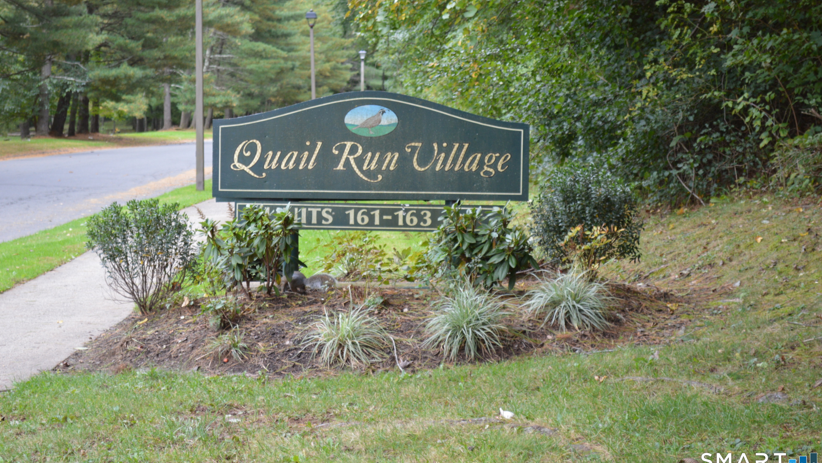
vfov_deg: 14.0
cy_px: 200
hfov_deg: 24.6
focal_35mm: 87
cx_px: 412
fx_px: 1886
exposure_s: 1/80
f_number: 5.6
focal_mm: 55
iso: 400
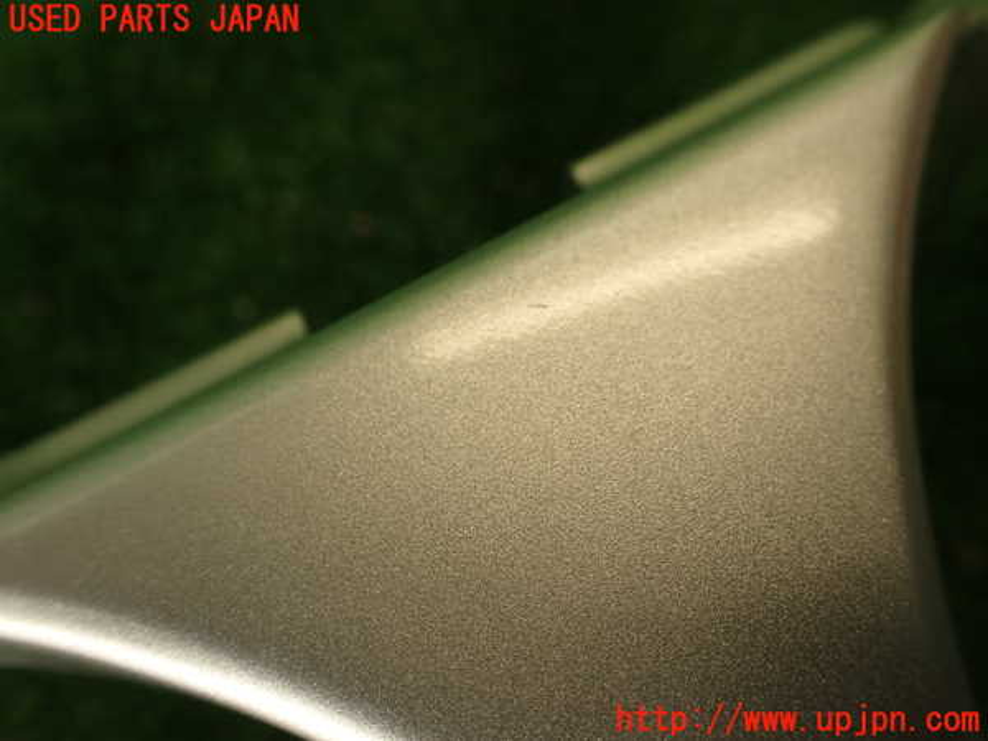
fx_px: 913
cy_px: 370
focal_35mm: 32
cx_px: 494
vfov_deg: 44.2
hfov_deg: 56.8
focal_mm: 5.79
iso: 100
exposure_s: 1/60
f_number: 3.2
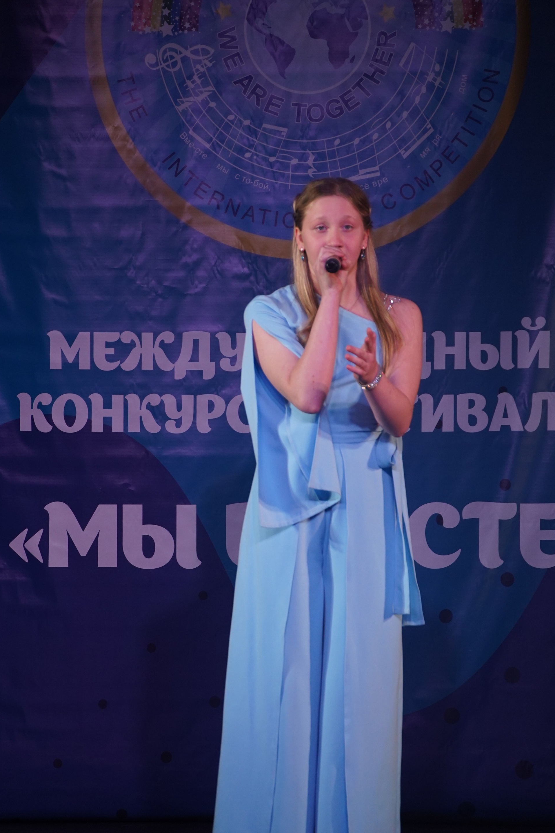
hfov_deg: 5.2
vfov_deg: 7.7
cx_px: 262
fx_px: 6152
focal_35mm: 266
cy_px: 468
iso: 1600
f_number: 5.6
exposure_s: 1/250
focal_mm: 199
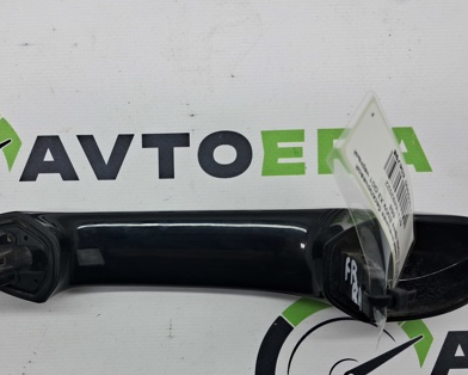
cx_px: 168
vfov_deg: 34.6
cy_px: 251
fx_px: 596
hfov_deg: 42.5
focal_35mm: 43
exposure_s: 1/100
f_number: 1.8
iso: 50
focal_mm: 4
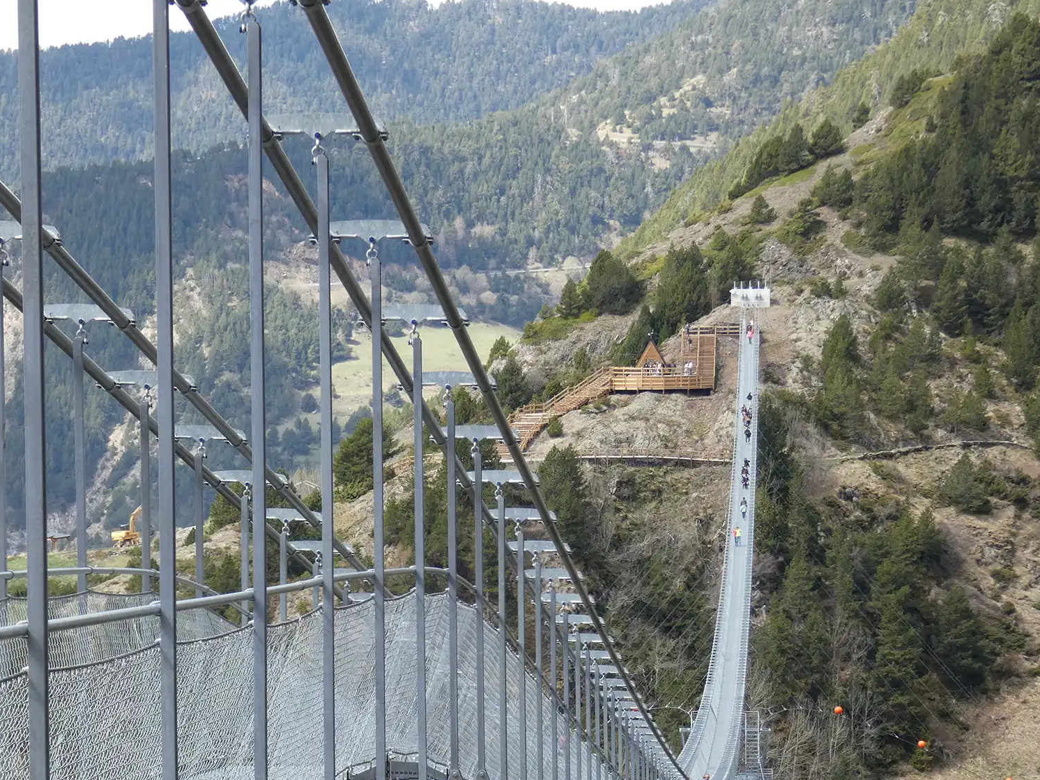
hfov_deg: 13.4
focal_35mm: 147
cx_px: 468
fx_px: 4416
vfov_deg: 10.1
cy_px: 496
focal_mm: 20.1
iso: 80
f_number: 5
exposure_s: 1/160
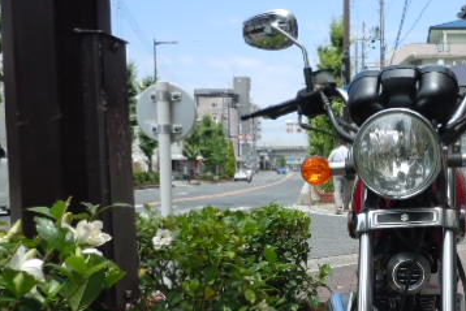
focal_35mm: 52
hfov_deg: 36.9
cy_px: 238
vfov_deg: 25.7
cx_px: 370
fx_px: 673
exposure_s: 1/500
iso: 100
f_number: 3.7
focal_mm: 5
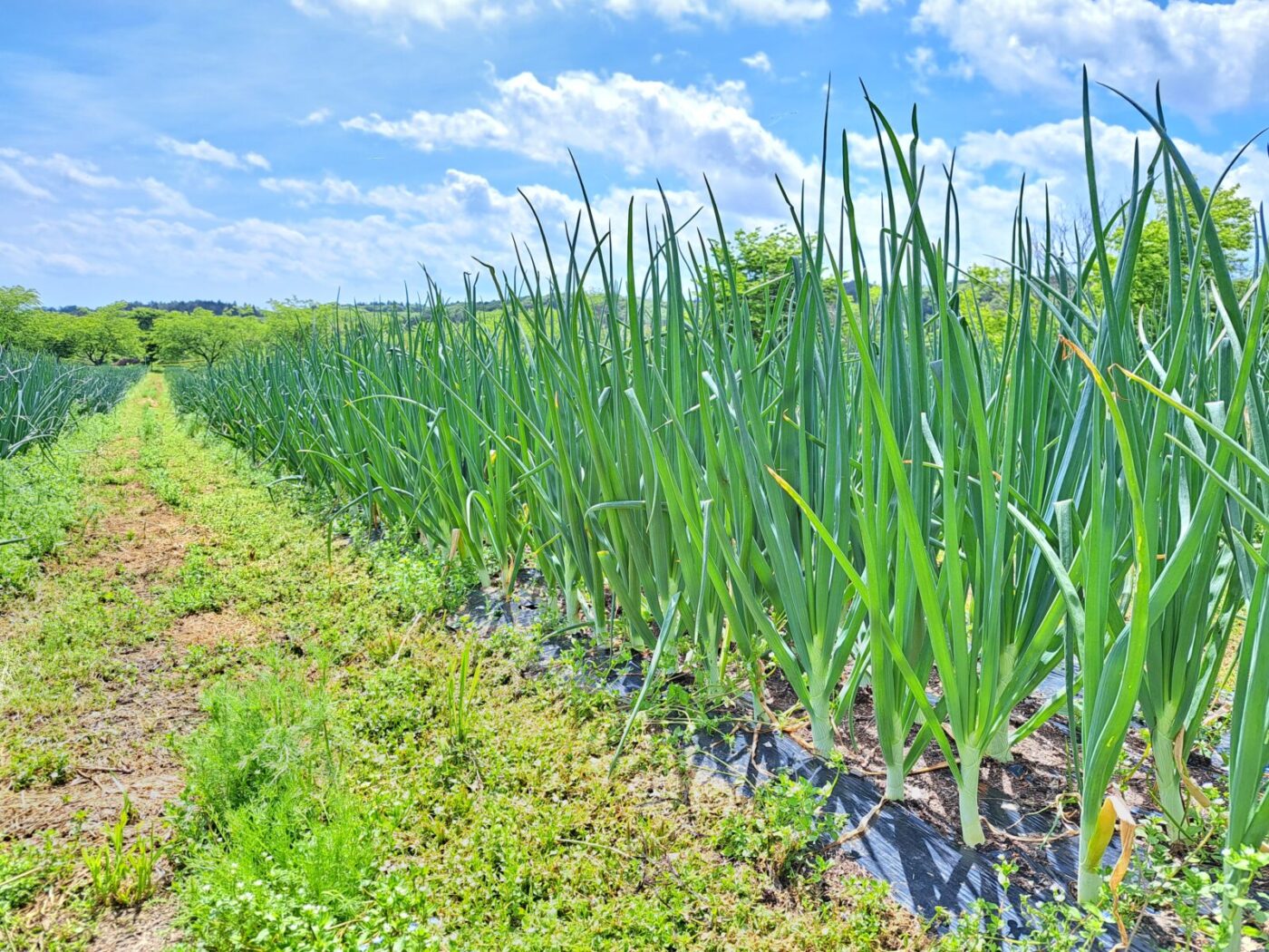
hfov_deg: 71.6
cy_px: 476
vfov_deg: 56.8
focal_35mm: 24
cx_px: 634
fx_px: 880
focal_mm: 5.23
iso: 50
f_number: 1.8
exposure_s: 1/319
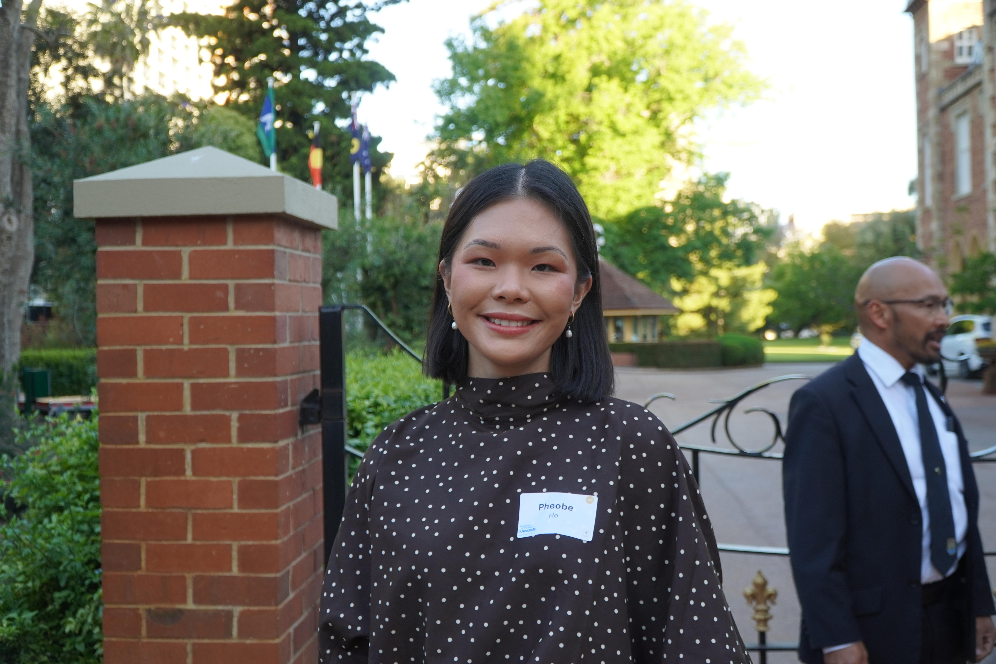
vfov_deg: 38.4
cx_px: 498
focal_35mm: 34
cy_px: 332
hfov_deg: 55.1
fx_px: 954
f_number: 4
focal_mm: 23
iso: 200
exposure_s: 1/160
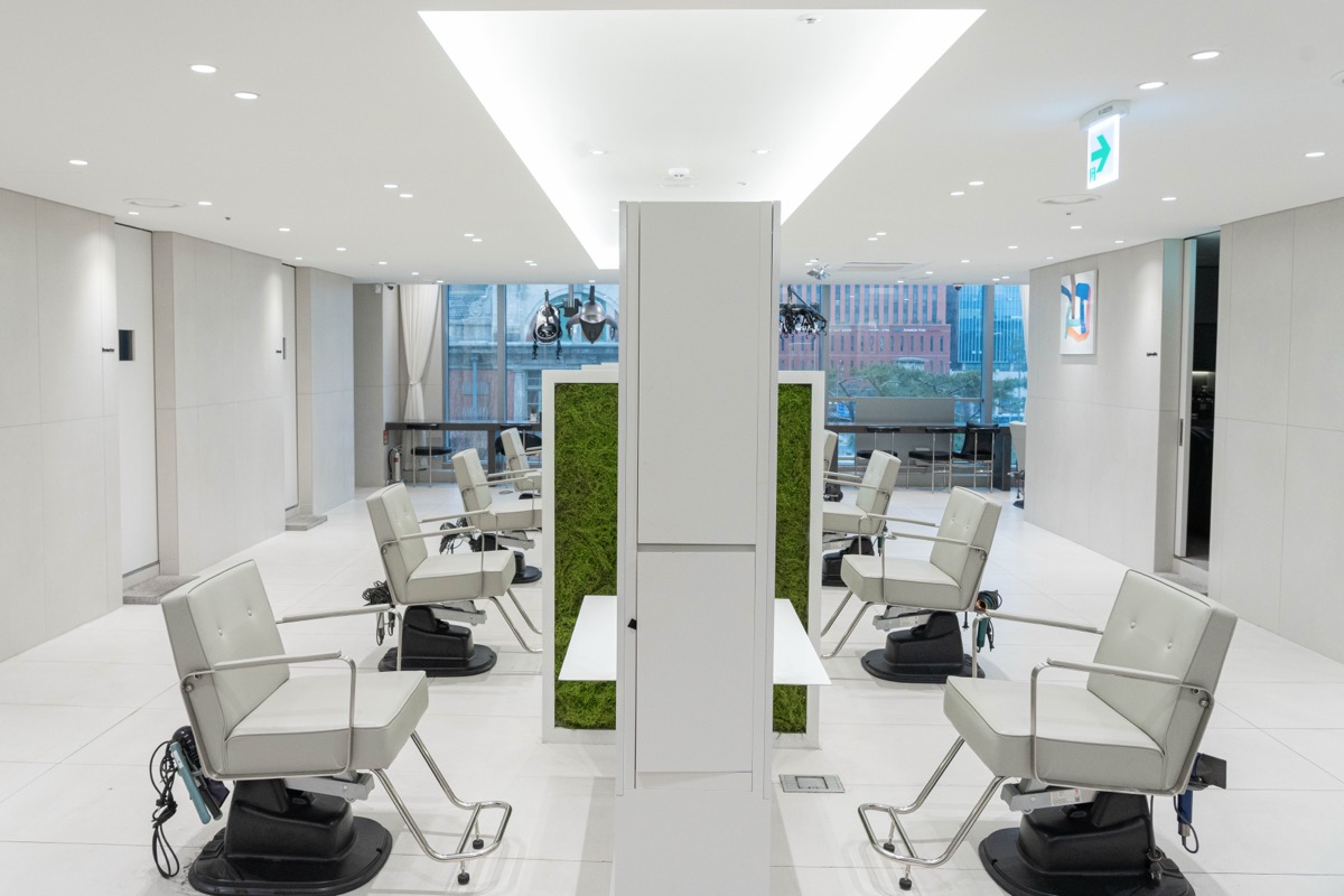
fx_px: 896
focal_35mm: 24
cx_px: 672
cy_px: 448
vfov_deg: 53.1
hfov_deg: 73.7
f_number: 7.1
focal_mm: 24
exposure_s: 1/80
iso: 2000
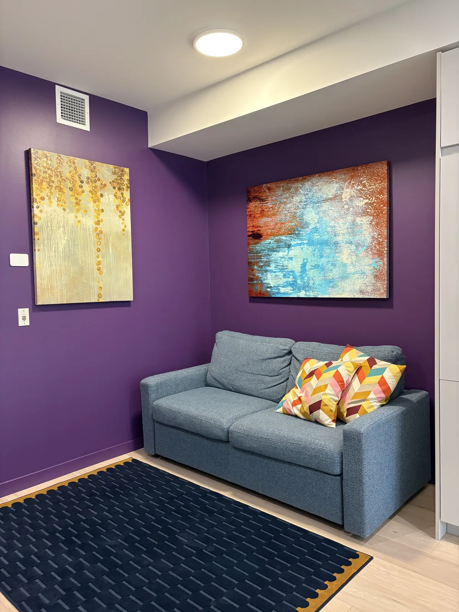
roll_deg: +1.9
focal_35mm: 26
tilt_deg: -2.3
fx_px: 460
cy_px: 306
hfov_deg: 53.1
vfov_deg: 67.3
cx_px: 230
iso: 250
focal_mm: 5.96
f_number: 1.6
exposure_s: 1/60
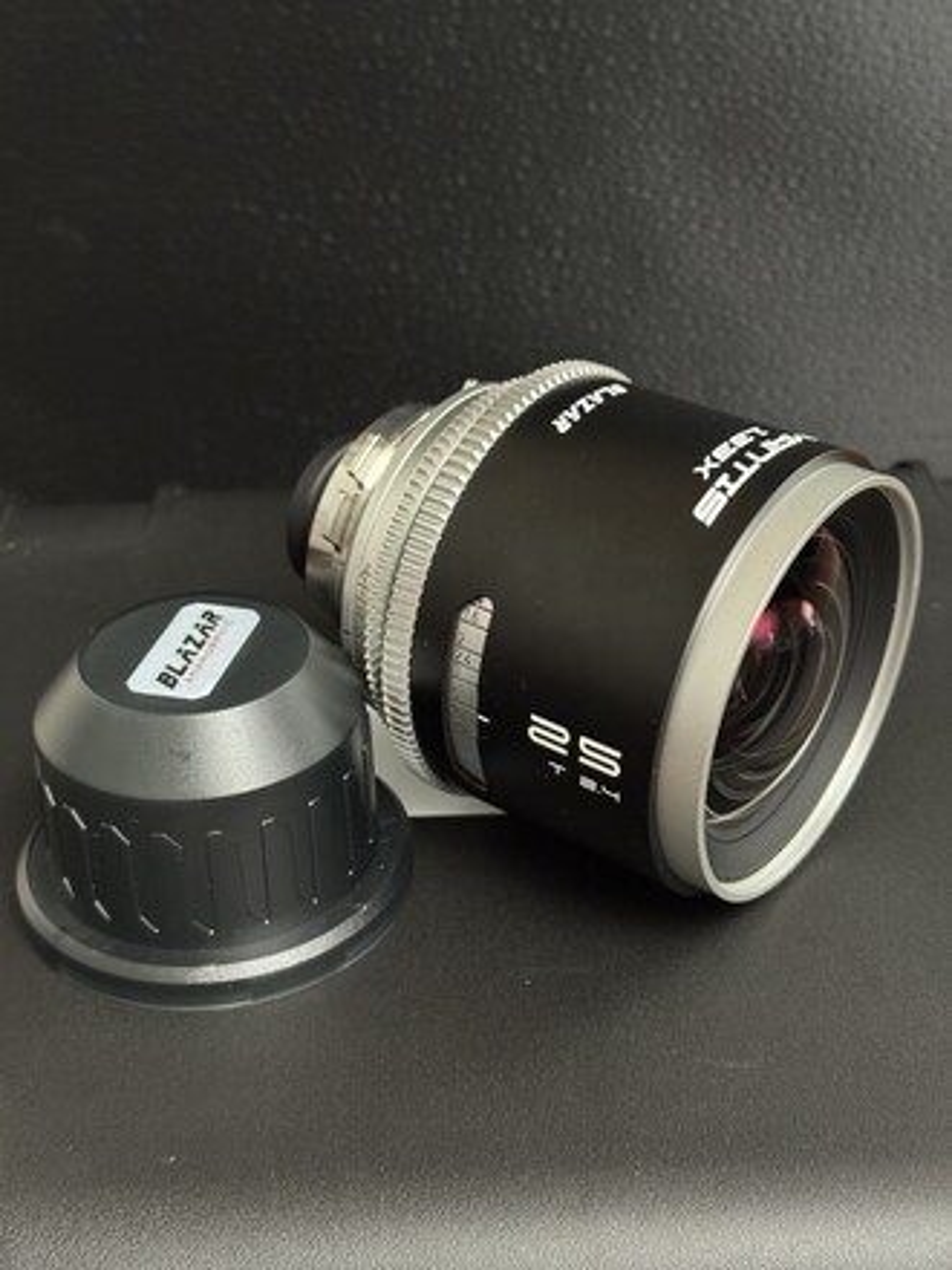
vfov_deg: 39.7
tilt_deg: -32.5
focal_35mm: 48
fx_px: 1760
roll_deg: +2.5
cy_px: 635
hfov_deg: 30.3
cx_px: 476
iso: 800
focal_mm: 6.76
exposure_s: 1/29
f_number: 1.78
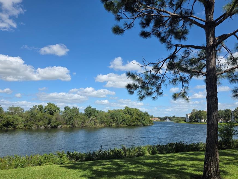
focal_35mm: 27
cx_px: 124
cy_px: 96
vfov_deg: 51.3
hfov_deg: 65.3
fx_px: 186
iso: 80
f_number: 1.7
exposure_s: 1/6574
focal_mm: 6.3
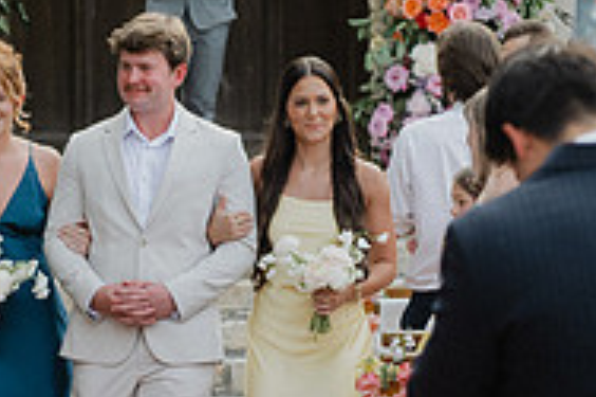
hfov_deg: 7.1
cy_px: 354
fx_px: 4830
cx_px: 159
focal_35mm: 292
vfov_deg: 4.7
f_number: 4.5
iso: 640
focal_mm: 92
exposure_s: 1/1000
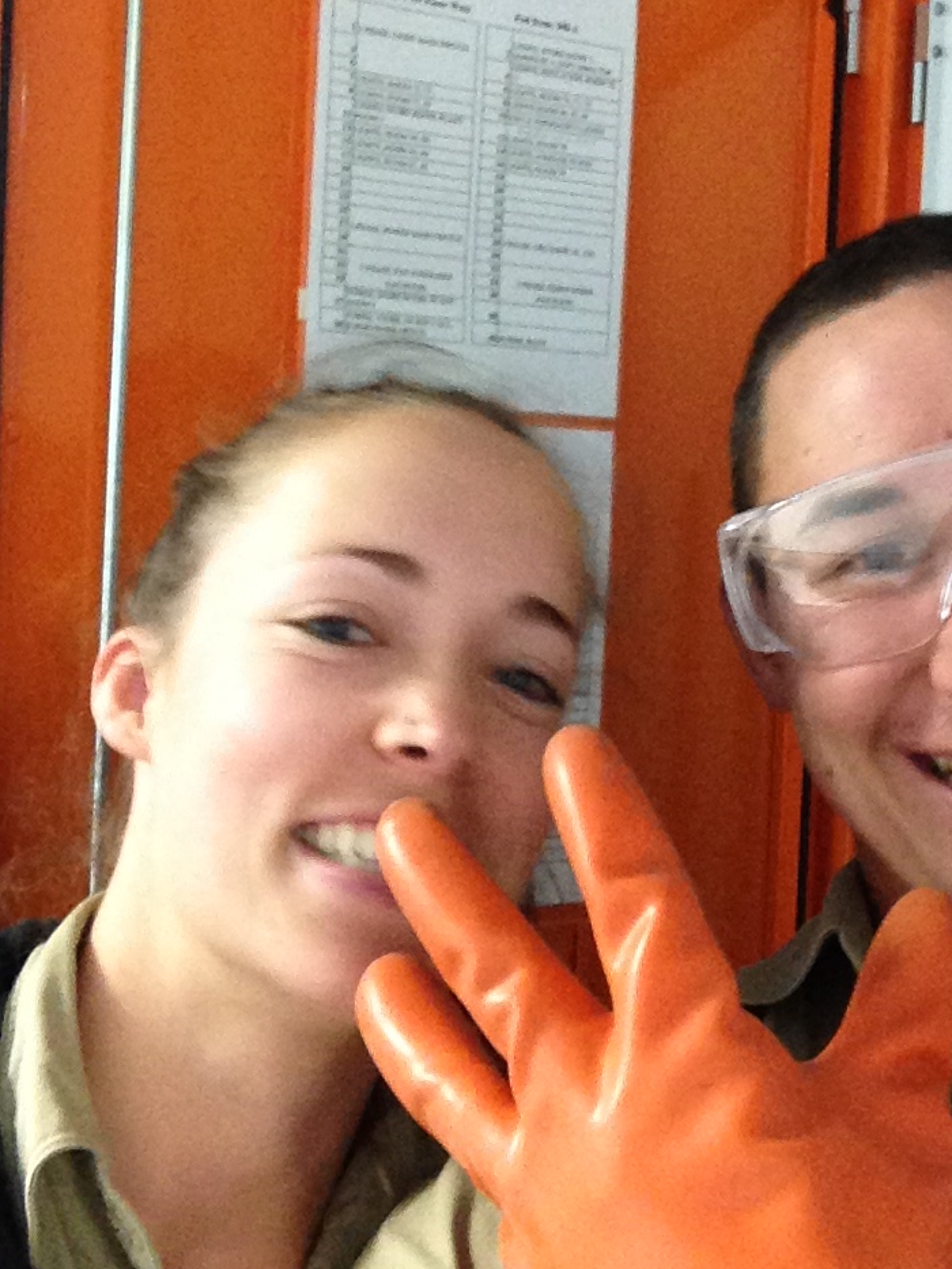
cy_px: 522
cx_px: 532
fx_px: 1760
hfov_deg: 30.2
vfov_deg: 39.5
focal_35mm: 48
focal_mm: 2.18
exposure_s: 1/15
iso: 250
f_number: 2.4
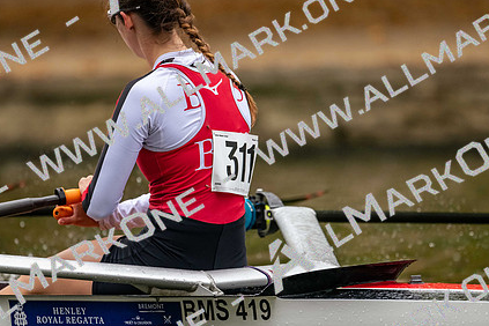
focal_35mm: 549
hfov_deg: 3.8
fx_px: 7457
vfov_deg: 2.5
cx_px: 170
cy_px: 184
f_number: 4.5
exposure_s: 1/2500
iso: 2500
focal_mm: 400
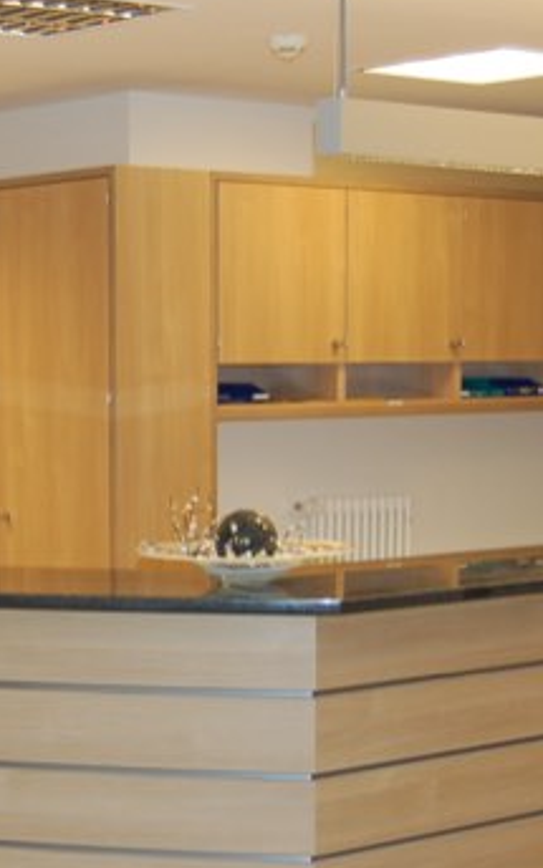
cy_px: 515
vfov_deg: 23.5
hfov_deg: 14.4
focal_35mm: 88
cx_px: -96
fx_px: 2084
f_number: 3.8
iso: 400
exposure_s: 1/60
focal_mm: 22
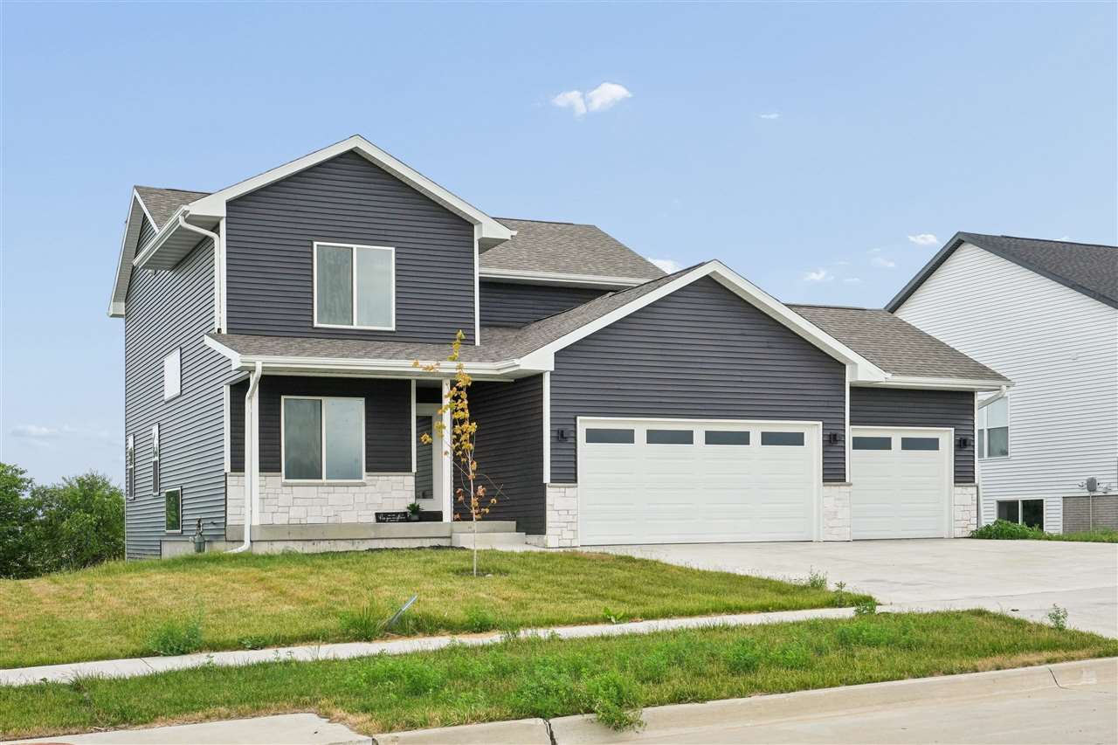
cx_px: 559
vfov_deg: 29.9
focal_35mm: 45
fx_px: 1397
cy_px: 372
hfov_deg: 43.6
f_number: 9
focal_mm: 30
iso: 400
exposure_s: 1/500
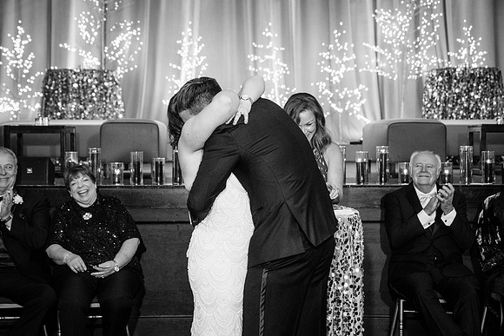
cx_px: 242
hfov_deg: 27.5
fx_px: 1029
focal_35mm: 73
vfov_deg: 18.6
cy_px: 175
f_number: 4
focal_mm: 70
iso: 4000
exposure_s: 1/125
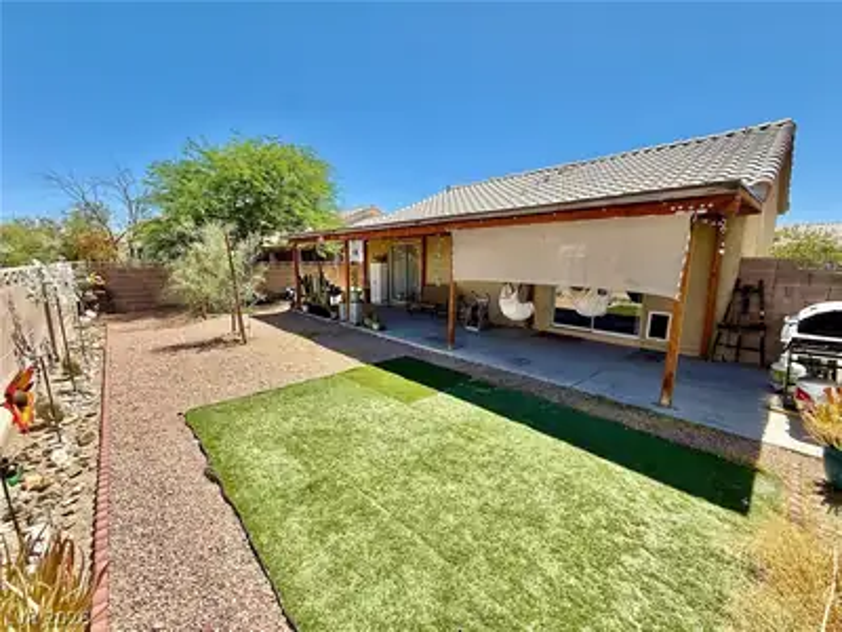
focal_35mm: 14
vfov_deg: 85.7
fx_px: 341
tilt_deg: -9.1
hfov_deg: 102.1
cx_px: 421
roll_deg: +0.3
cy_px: 316
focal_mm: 2.22
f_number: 2.2
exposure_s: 1/985
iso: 50
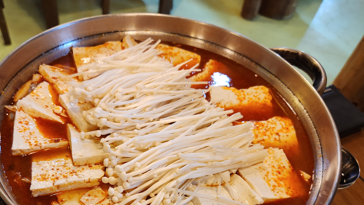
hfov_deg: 58.9
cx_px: 141
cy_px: 175
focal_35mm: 33
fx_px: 318
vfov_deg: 34.1
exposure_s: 1/120
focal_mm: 5.4
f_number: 1.8
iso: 400
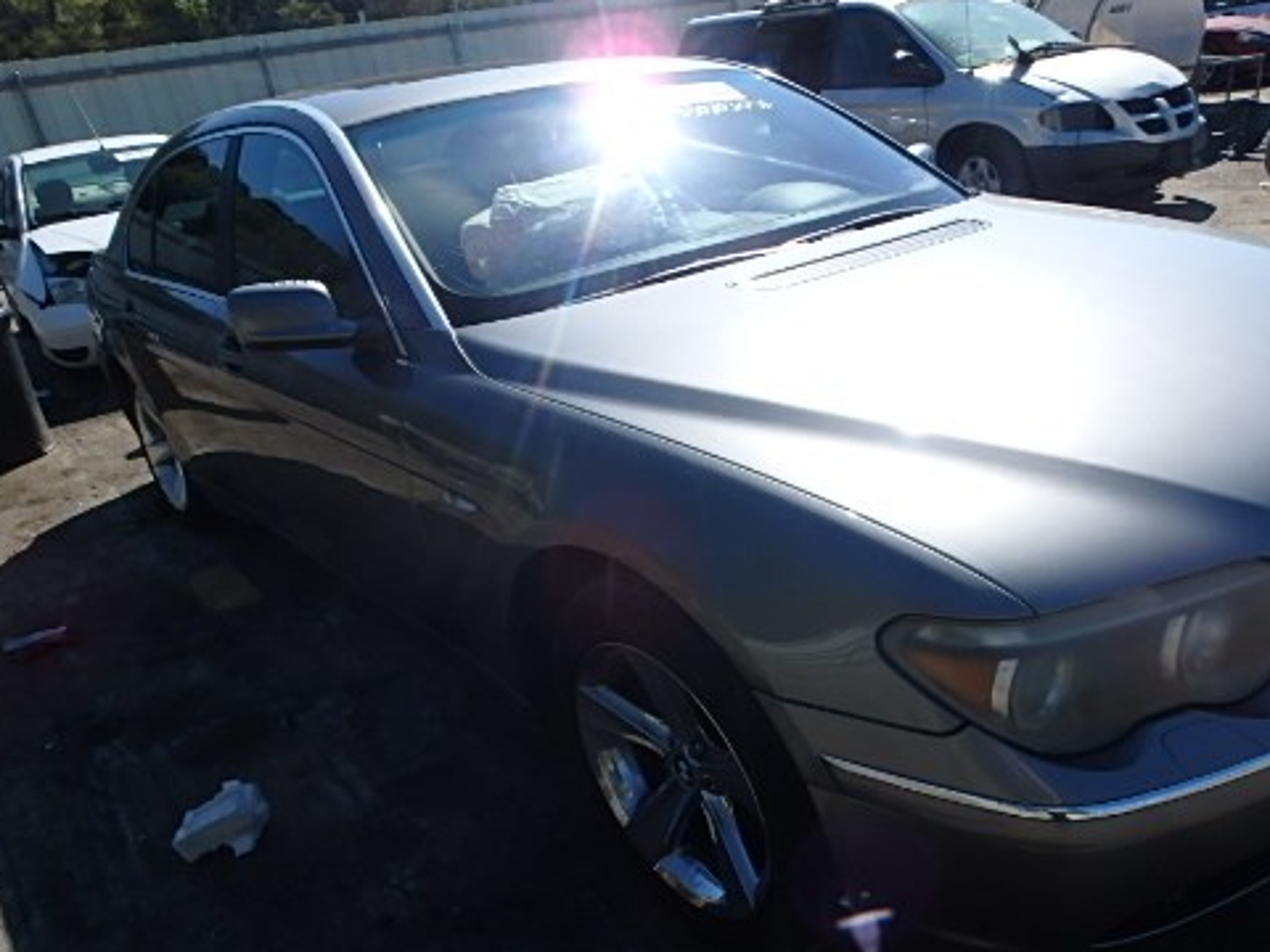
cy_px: 542
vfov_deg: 49.6
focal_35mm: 28
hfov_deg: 63.2
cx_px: 722
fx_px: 1027
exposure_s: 1/400
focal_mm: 3.7
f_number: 6
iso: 125
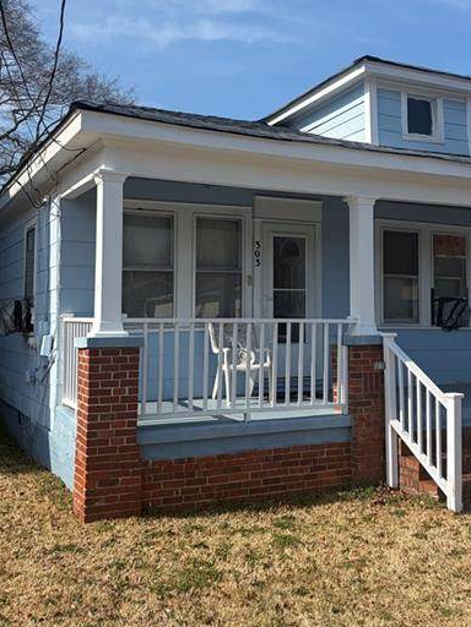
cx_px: 272
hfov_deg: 36.7
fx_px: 708
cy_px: 269
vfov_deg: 47.7
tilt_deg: +3.6
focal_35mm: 39
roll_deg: -0.1
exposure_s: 1/4608
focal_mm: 5.96
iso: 64
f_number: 1.6
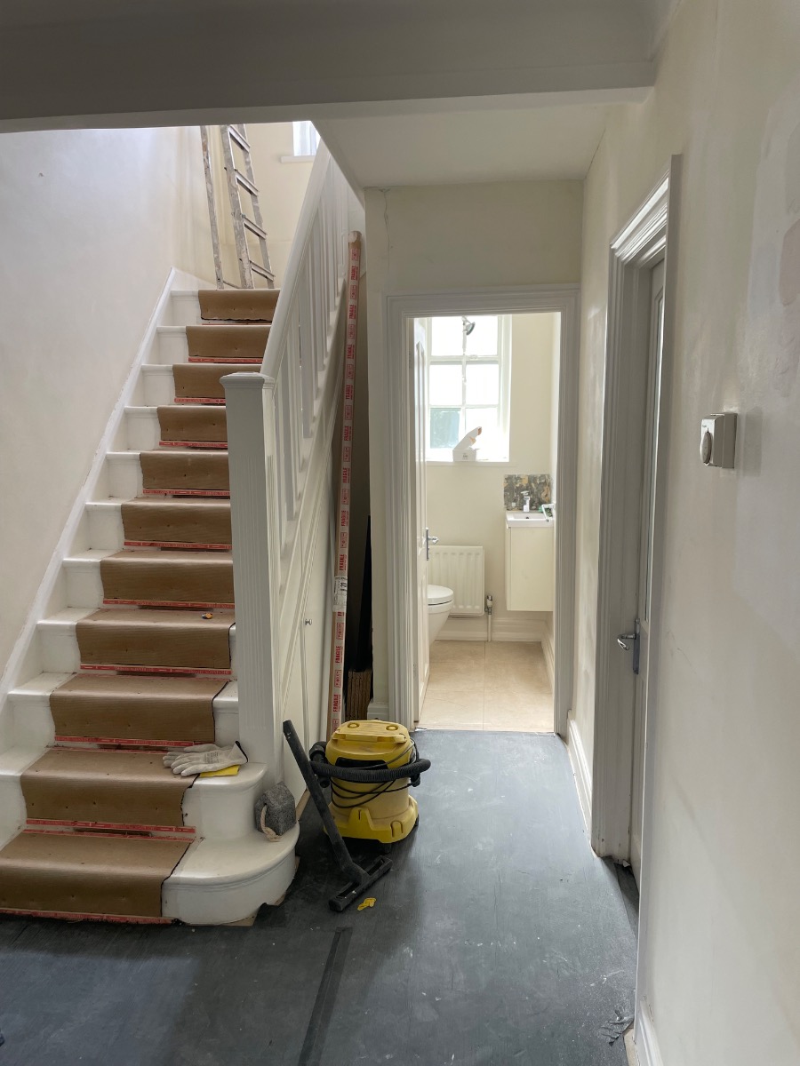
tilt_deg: -9.6
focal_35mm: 26
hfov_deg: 53.1
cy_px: 533
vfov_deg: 67.3
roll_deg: +1.6
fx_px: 801
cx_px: 400
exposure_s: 1/121
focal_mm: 4.2
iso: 50
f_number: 1.6
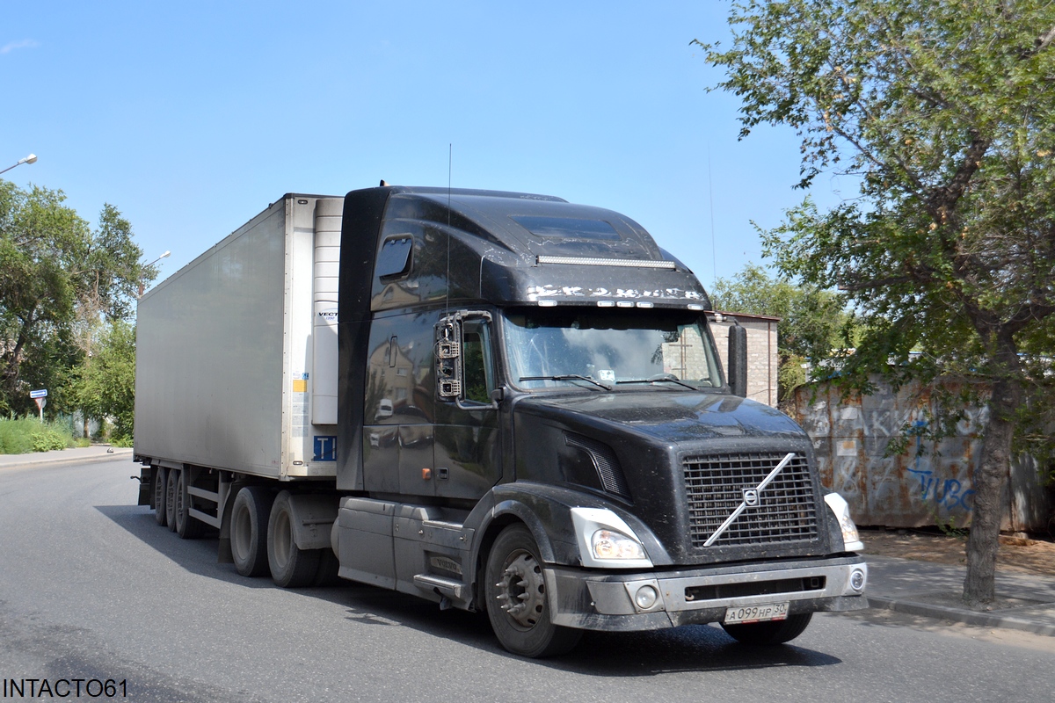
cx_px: 528
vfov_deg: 28.1
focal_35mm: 48
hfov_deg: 41.1
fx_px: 1407
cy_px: 352
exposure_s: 1/1600
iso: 400
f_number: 6.3
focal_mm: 32
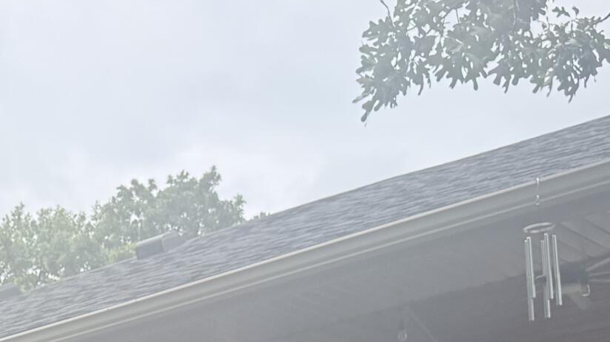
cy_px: 715
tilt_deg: +1.4
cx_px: -2
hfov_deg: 21.6
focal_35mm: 95
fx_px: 1536
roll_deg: +3.6
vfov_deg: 11.3
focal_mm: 6.76
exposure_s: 1/1106
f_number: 1.78
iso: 100
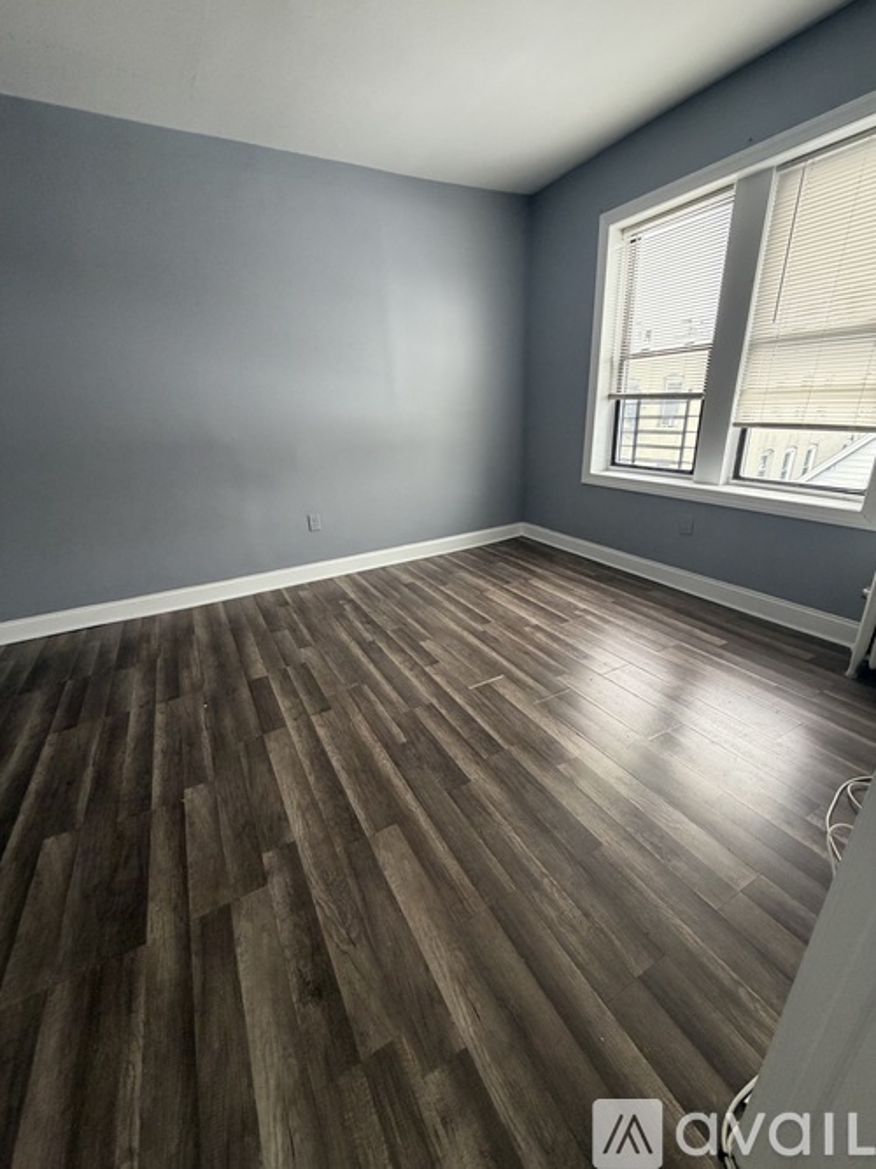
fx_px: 473
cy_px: 584
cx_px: 438
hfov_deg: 85.7
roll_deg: +3.1
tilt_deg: -20.7
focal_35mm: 14
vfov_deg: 102.1
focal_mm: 2.22
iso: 250
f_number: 2.2
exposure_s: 1/121
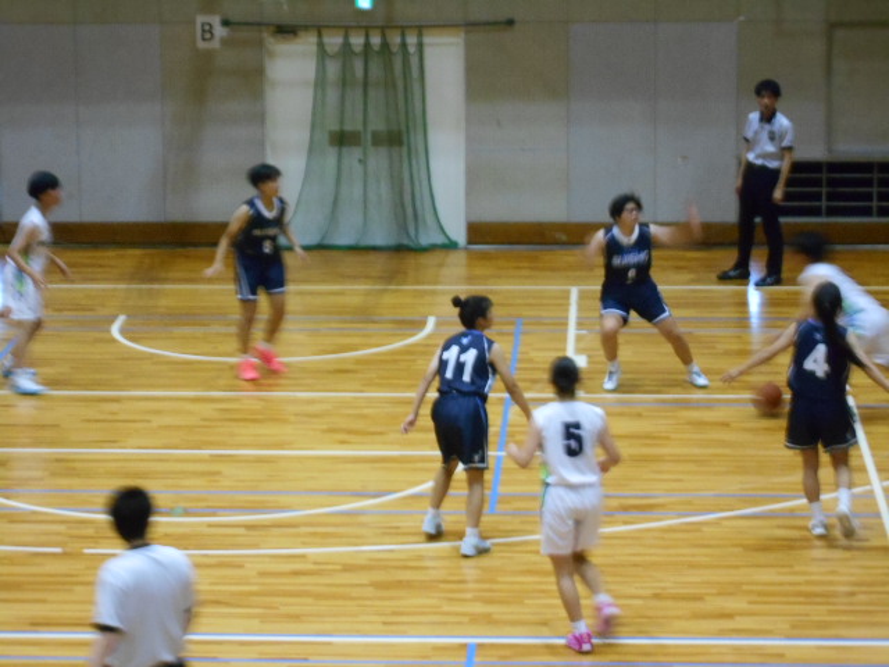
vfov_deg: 11.4
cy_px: 334
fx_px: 3339
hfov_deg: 15.2
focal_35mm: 130
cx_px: 444
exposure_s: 1/20
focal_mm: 23
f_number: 6.5
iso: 800
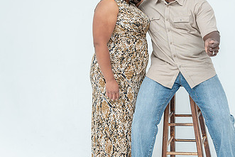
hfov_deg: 34.8
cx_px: 177
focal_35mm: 56
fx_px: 366
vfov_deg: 24.1
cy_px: 54
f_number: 4
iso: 320
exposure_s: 1/200
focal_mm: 32
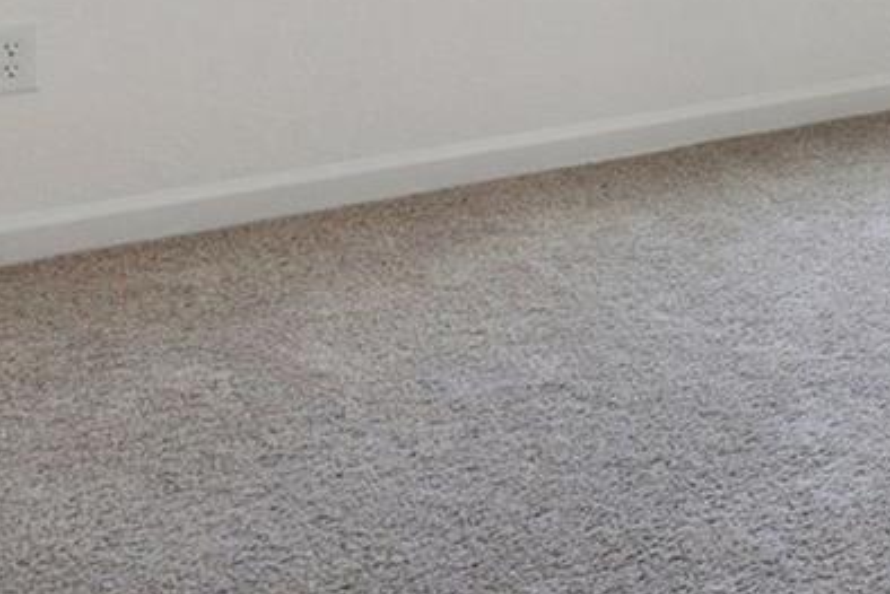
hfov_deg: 22.0
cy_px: -330
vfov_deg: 17.5
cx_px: 1464
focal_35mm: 69
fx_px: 1706
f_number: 9
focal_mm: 17
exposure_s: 1/60
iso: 400
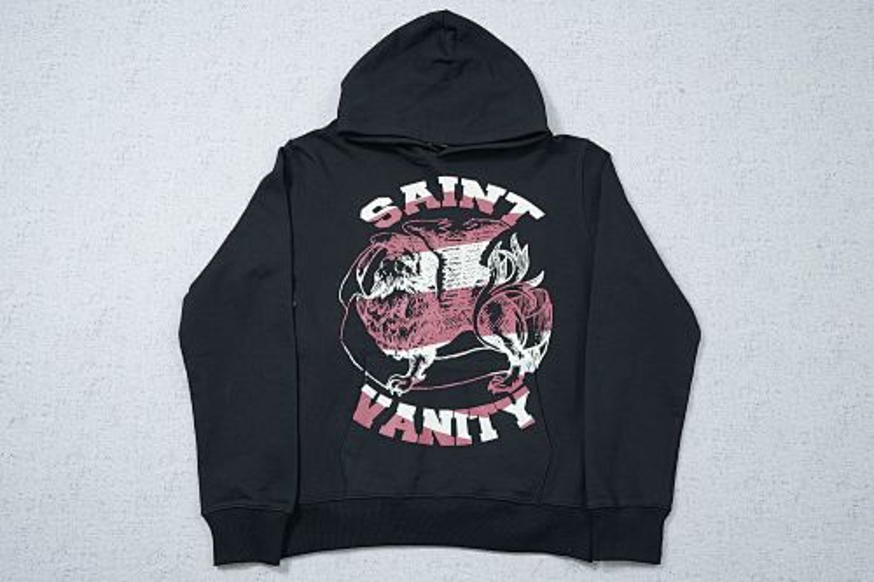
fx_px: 849
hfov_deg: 54.5
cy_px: 291
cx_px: 437
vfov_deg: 37.8
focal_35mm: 35
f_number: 10
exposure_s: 1/100
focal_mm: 35
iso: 1600
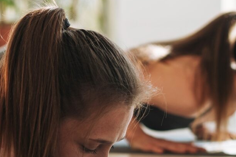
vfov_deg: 9.3
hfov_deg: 13.6
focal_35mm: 147
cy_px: 121
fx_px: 964
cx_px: -39
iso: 100
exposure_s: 1/640
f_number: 2.8
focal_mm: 50
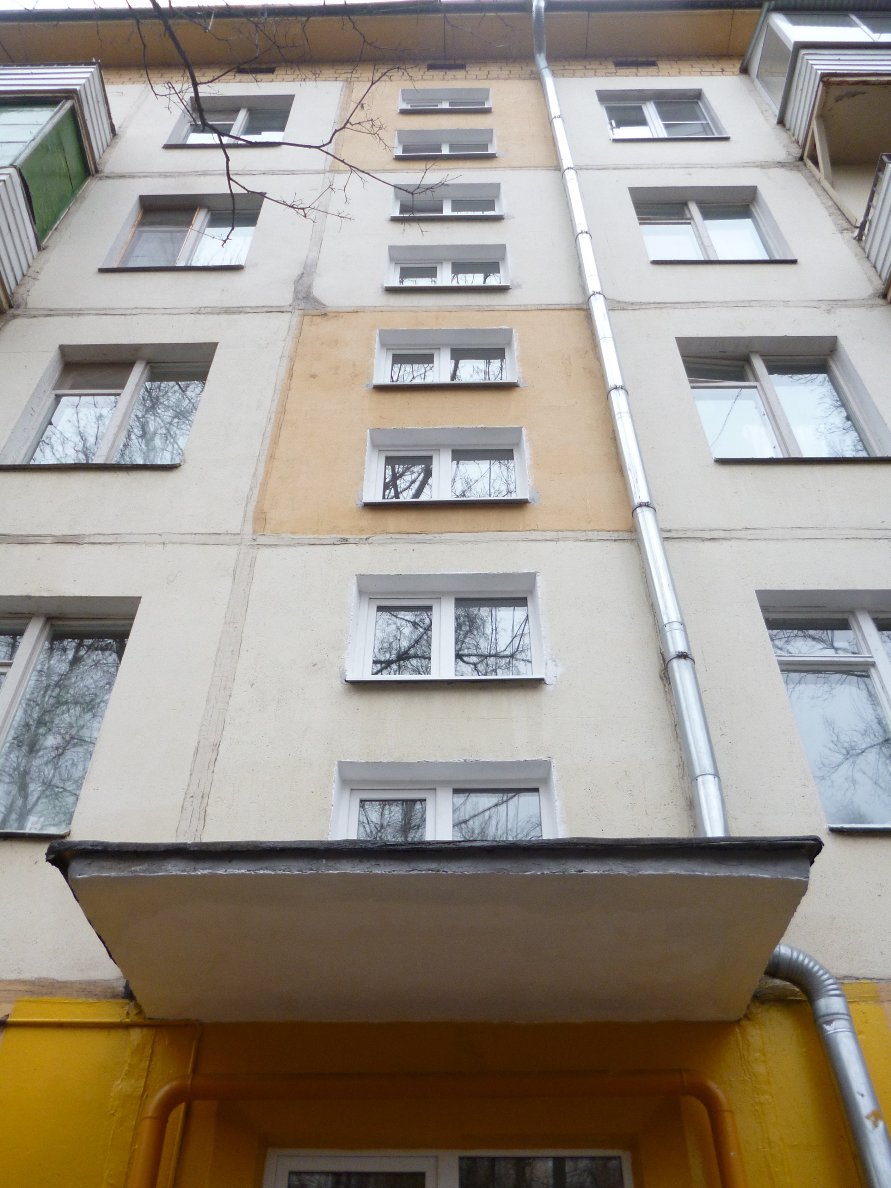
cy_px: 594
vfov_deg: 63.4
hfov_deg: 49.8
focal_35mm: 28
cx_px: 446
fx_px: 961
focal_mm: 5
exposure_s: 1/60
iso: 160
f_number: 3.1
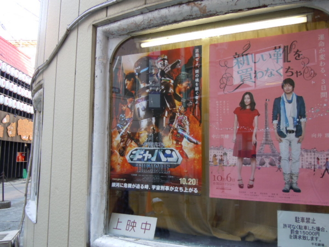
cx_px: 164
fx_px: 285
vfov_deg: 46.8
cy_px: 124
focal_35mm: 30
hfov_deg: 60.0
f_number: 3.5
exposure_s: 1/60
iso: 160
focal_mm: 5.4
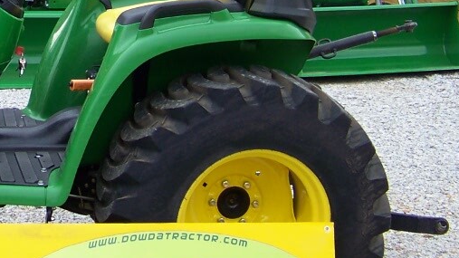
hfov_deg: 20.6
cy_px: -34
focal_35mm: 99
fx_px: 1205
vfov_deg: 12.0
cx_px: -45
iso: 64
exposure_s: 1/250
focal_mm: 5.85
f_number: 2.8
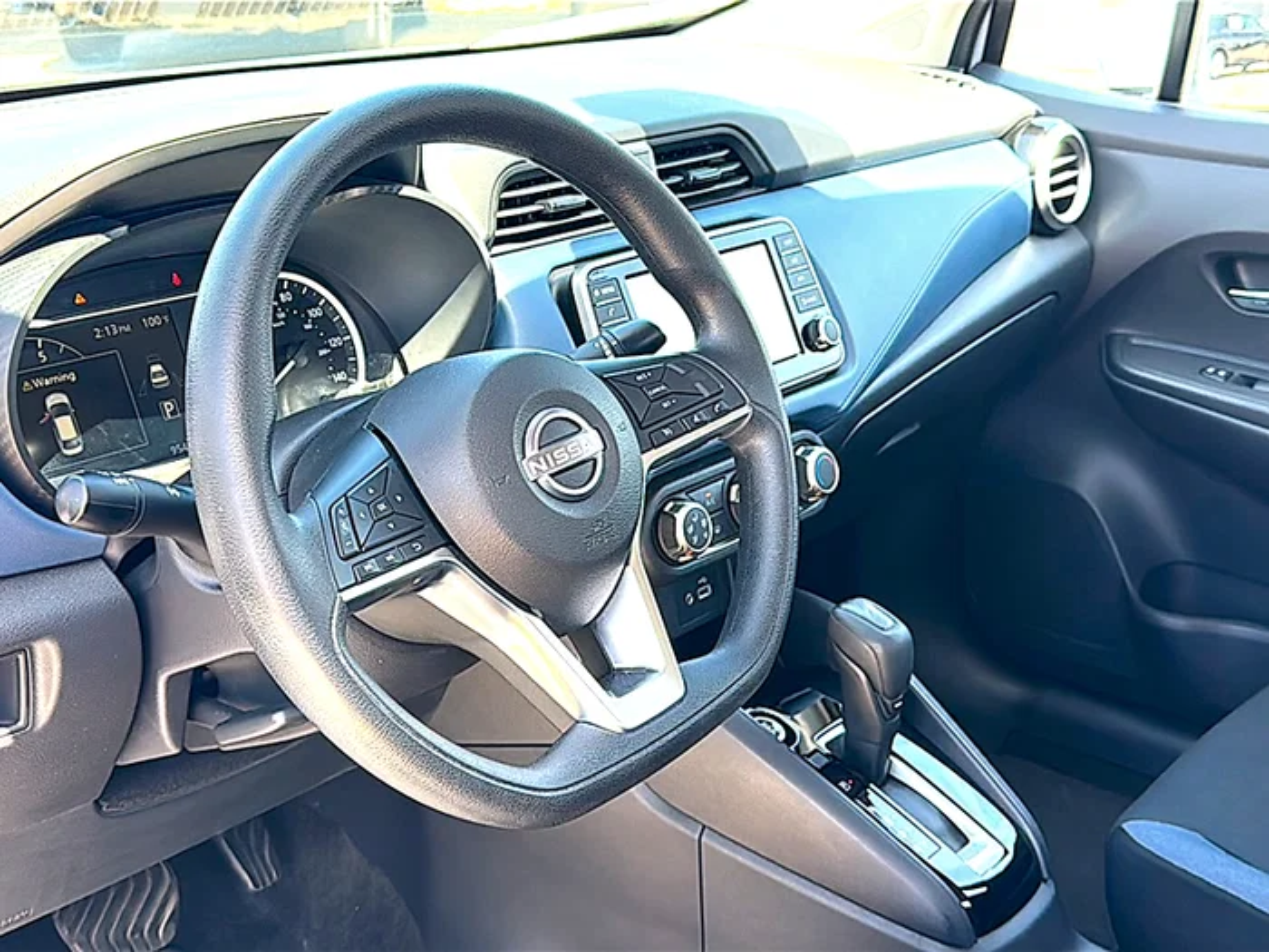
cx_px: 634
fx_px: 1393
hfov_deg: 49.0
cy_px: 476
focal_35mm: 38
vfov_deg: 37.7
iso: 125
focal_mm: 6.86
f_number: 1.78
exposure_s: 1/275
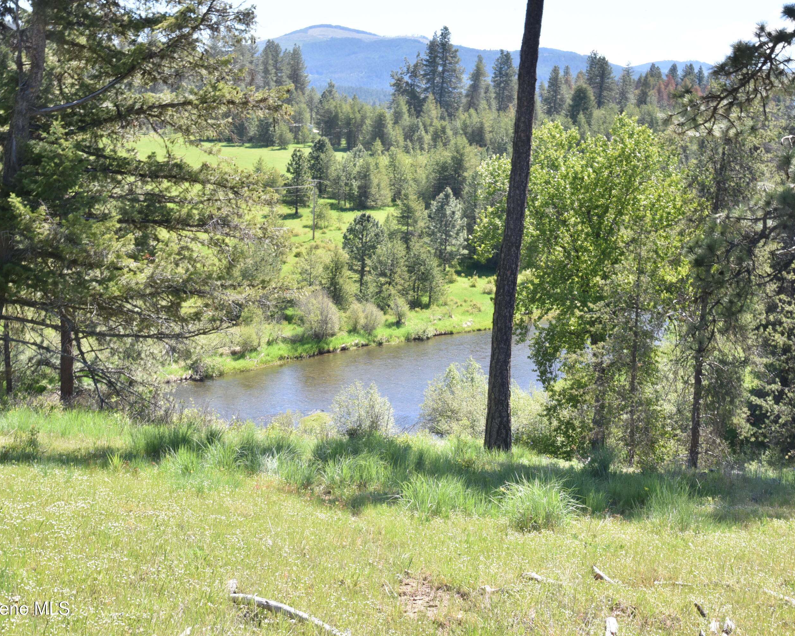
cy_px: 318
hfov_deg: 36.0
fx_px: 1223
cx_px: 394
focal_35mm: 52
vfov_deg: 29.1
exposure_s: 1/50
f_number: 22
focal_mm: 46
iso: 560
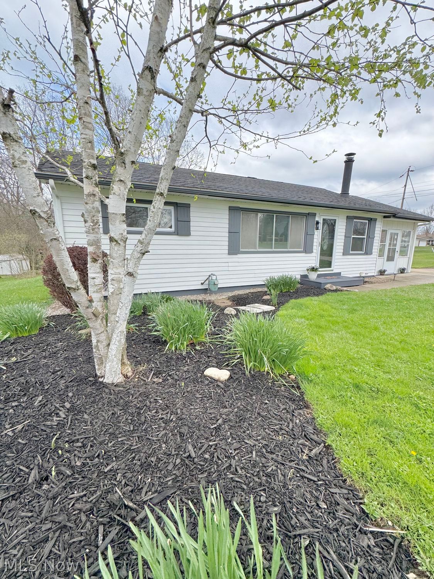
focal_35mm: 14
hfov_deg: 85.7
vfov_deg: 102.1
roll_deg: +0.2
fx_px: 234
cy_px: 290
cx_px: 217
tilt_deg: -10.7
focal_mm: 2.22
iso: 40
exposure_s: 1/525
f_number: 2.2
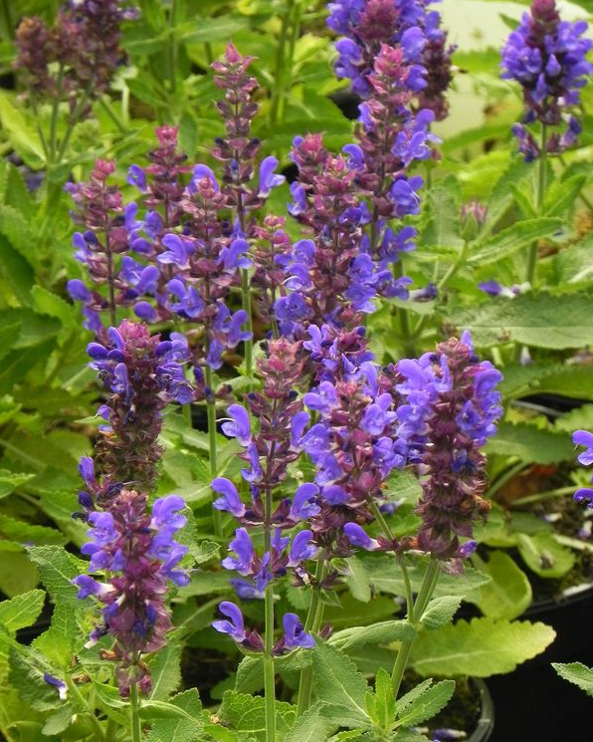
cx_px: 297
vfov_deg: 5.5
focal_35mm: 353
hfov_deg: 4.4
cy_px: 376
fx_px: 7744
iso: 160
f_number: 5
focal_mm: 59.9
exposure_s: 1/320
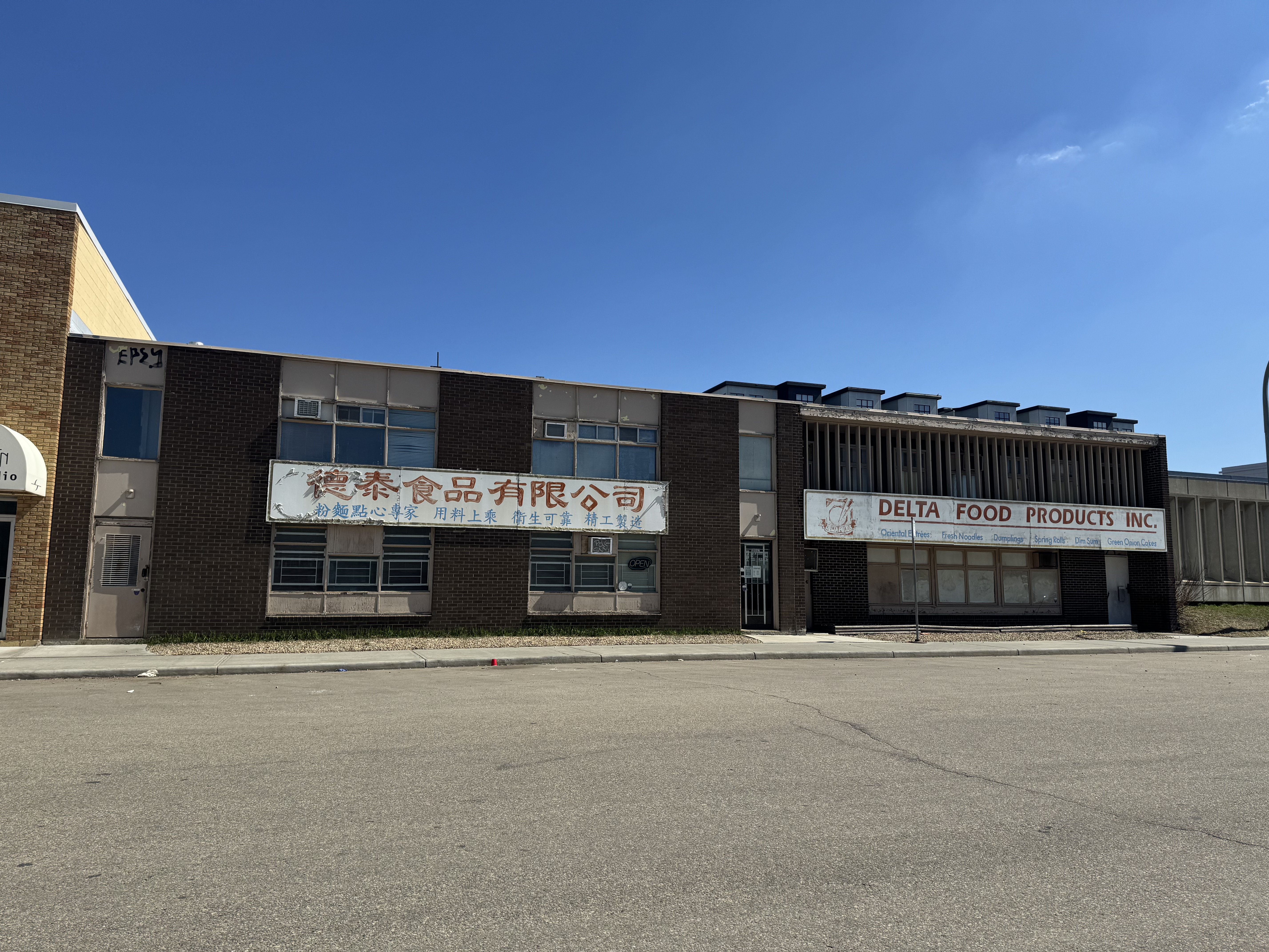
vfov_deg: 56.8
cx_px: 634
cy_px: 476
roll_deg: -1.2
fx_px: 880
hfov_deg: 71.6
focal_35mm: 24
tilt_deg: +8.7
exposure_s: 1/6410
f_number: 1.78
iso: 80
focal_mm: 6.76
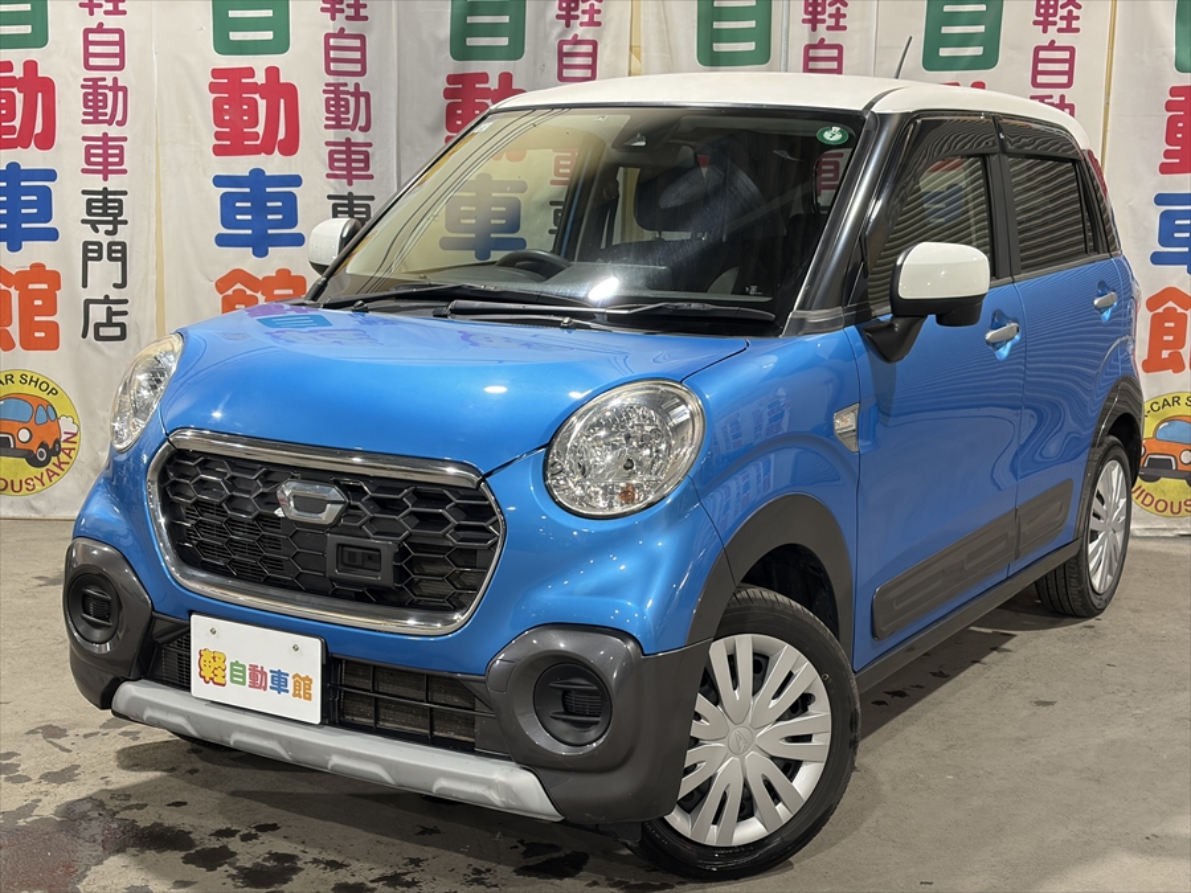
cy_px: 446
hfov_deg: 36.8
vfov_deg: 28.0
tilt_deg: -8.7
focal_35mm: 52
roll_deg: +0.0
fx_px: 1789
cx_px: 596
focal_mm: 5.96
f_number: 1.6
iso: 100
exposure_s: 1/50
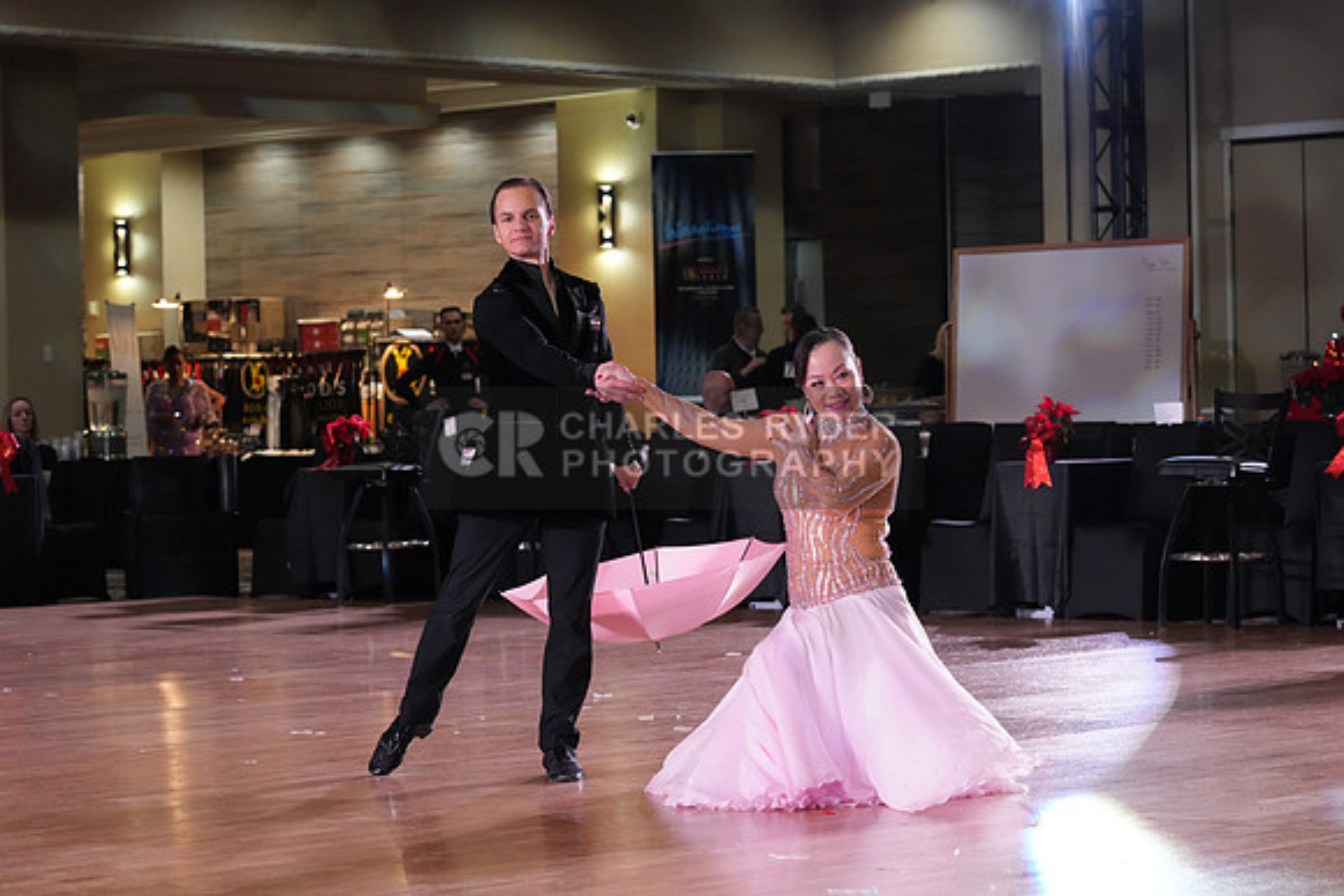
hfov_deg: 19.5
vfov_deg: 13.0
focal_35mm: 105
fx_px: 3921
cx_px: 672
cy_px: 448
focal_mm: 105
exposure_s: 1/320
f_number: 5.6
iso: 5000
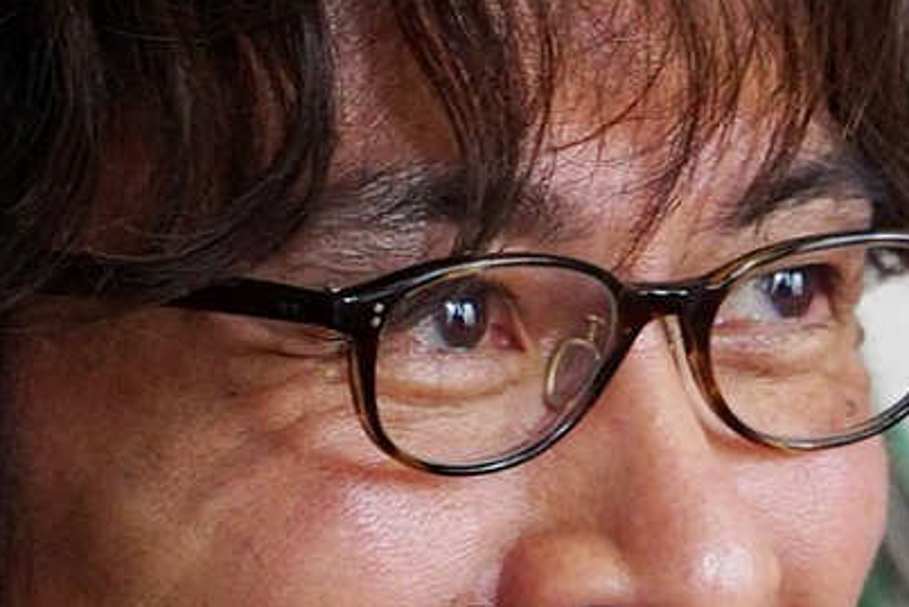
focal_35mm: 436
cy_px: 964
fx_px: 11012
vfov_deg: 3.1
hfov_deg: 4.7
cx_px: 809
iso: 1000
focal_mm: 82
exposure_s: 1/60
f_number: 5.6
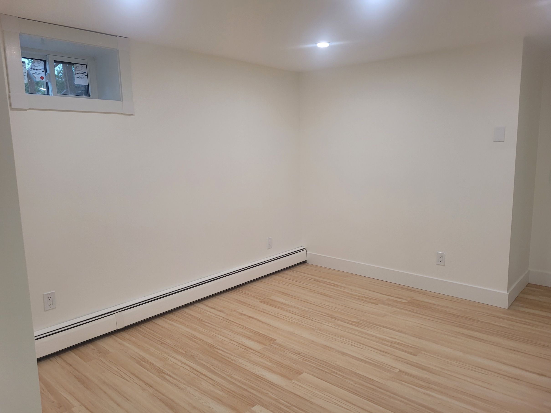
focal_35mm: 26
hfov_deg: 67.3
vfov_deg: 53.1
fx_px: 414
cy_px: 206
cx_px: 276
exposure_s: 1/120
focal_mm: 5.4
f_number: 1.8
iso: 100
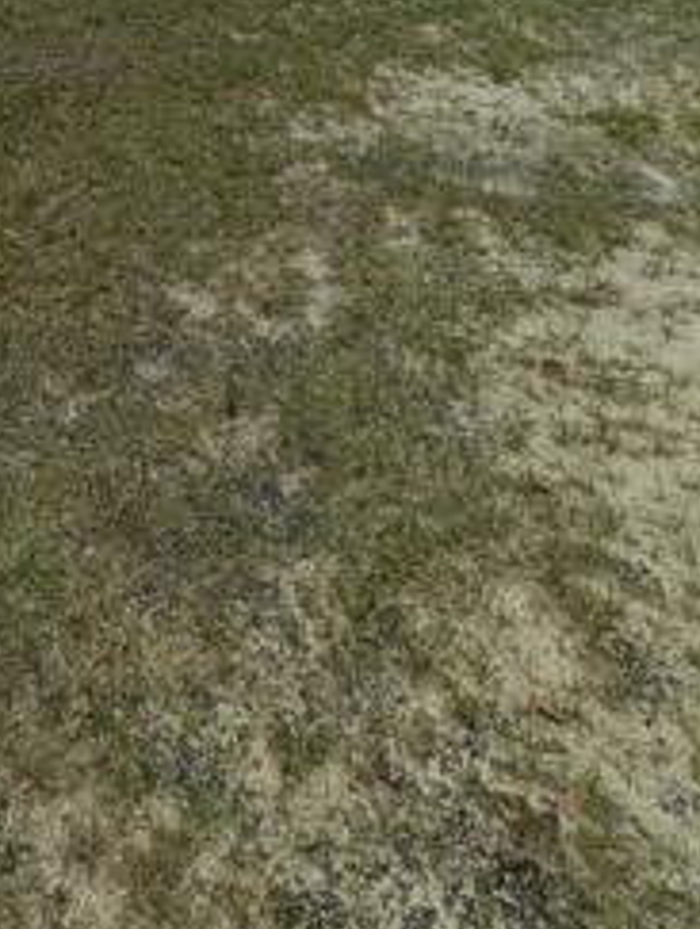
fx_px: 1022
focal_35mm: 38
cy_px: -390
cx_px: 38
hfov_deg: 35.1
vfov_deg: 31.4
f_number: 1.7
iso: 55
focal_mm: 2.02
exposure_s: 1/4878
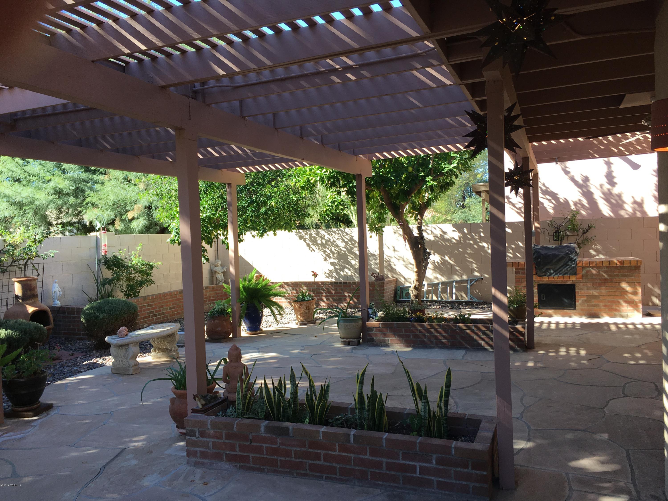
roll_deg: +1.5
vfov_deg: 48.2
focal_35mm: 29
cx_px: 334
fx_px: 560
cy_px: 250
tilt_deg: -2.0
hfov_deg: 61.7
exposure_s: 1/248
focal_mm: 4.15
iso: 25
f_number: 2.2
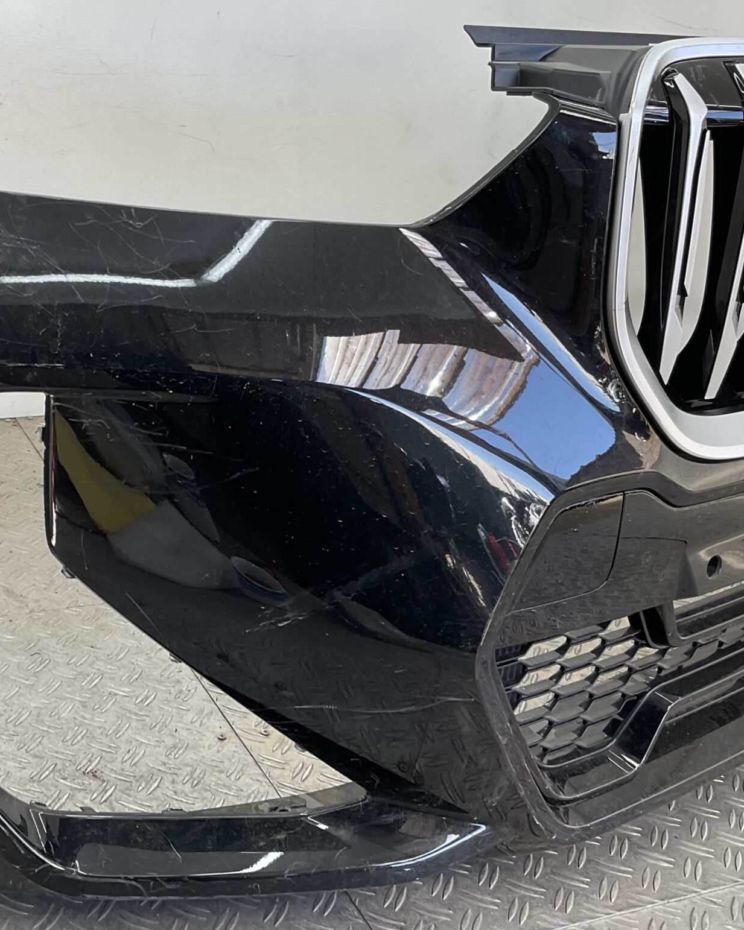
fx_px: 1294
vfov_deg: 39.5
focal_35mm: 47
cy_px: 464
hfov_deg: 31.7
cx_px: 221
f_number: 1.8
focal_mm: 3
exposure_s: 1/100
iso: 20
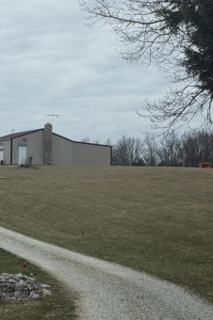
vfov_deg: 20.8
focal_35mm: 98
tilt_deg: +4.0
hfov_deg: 13.9
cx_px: 41
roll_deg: +0.2
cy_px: 154
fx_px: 871
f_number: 1.78
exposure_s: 1/1242
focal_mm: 6.76
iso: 64
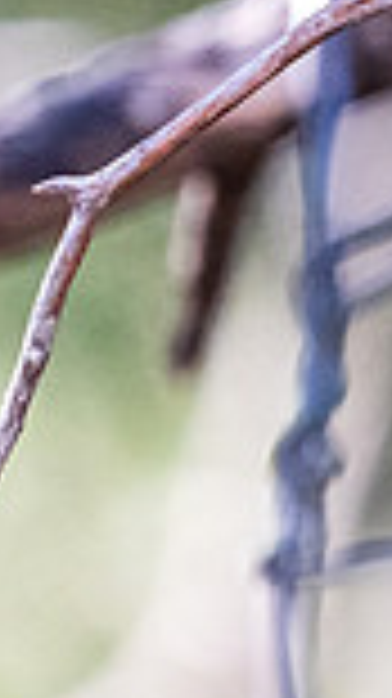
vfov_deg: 0.8
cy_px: -106
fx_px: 49678
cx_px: 1460
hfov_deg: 0.5
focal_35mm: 2684
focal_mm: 600
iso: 6400
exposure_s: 1/1250
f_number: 7.1
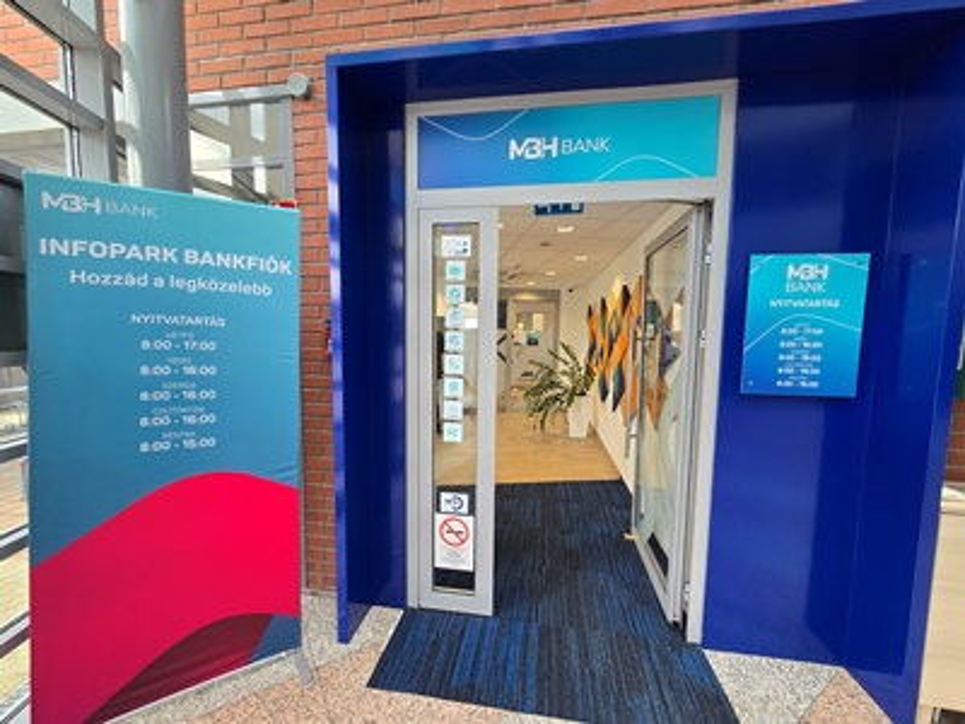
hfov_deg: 106.2
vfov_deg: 89.9
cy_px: 362
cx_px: 482
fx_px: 362
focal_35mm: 13
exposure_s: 1/100
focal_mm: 2.2
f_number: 2.2
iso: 125
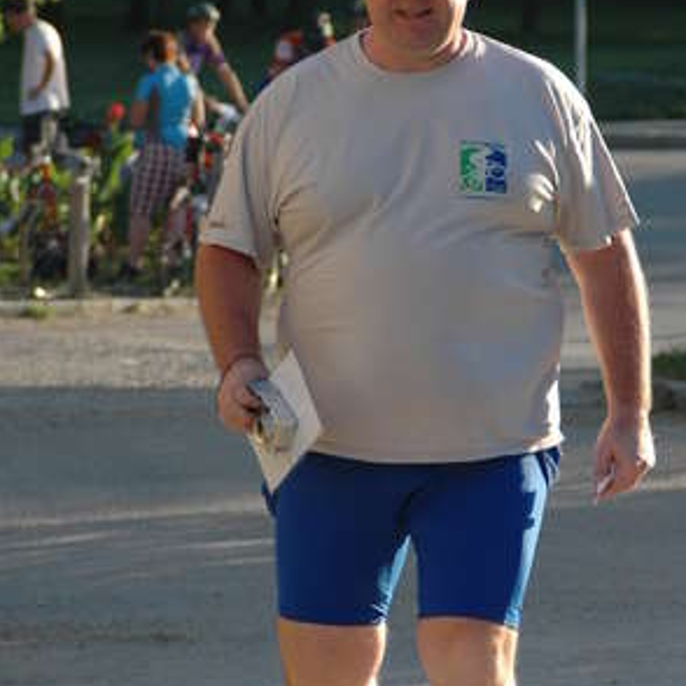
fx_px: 6118
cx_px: 428
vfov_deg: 6.4
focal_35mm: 273
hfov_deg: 6.4
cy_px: 296
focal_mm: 105
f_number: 4.8
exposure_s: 1/500
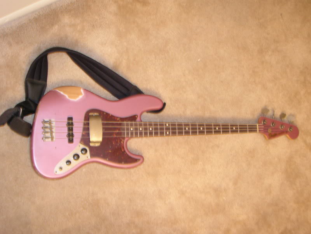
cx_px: 156
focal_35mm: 46
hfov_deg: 41.2
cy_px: 117
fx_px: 413
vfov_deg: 31.5
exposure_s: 1/2.2
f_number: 3.2
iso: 200
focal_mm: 7.7
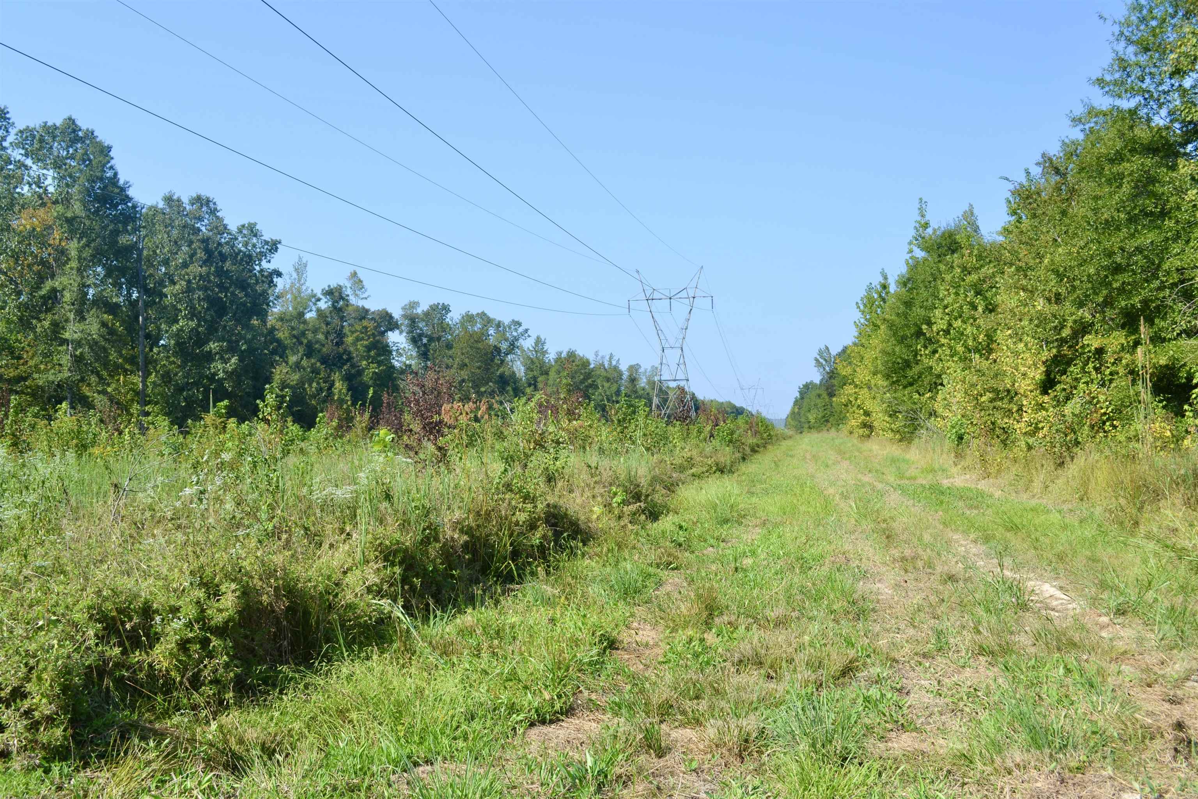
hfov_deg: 57.2
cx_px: 599
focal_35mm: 33
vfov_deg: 40.0
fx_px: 1098
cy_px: 400
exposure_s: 1/200
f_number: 8
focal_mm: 22
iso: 100
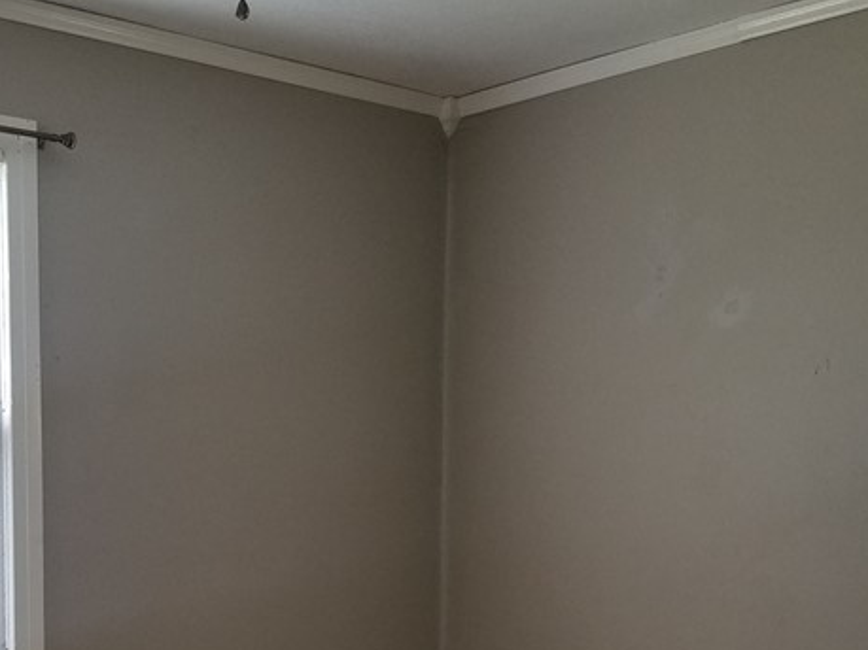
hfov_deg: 32.9
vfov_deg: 24.3
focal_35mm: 58
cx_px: 284
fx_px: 1454
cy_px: 616
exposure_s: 1/60
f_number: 1.7
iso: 125
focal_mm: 4.3
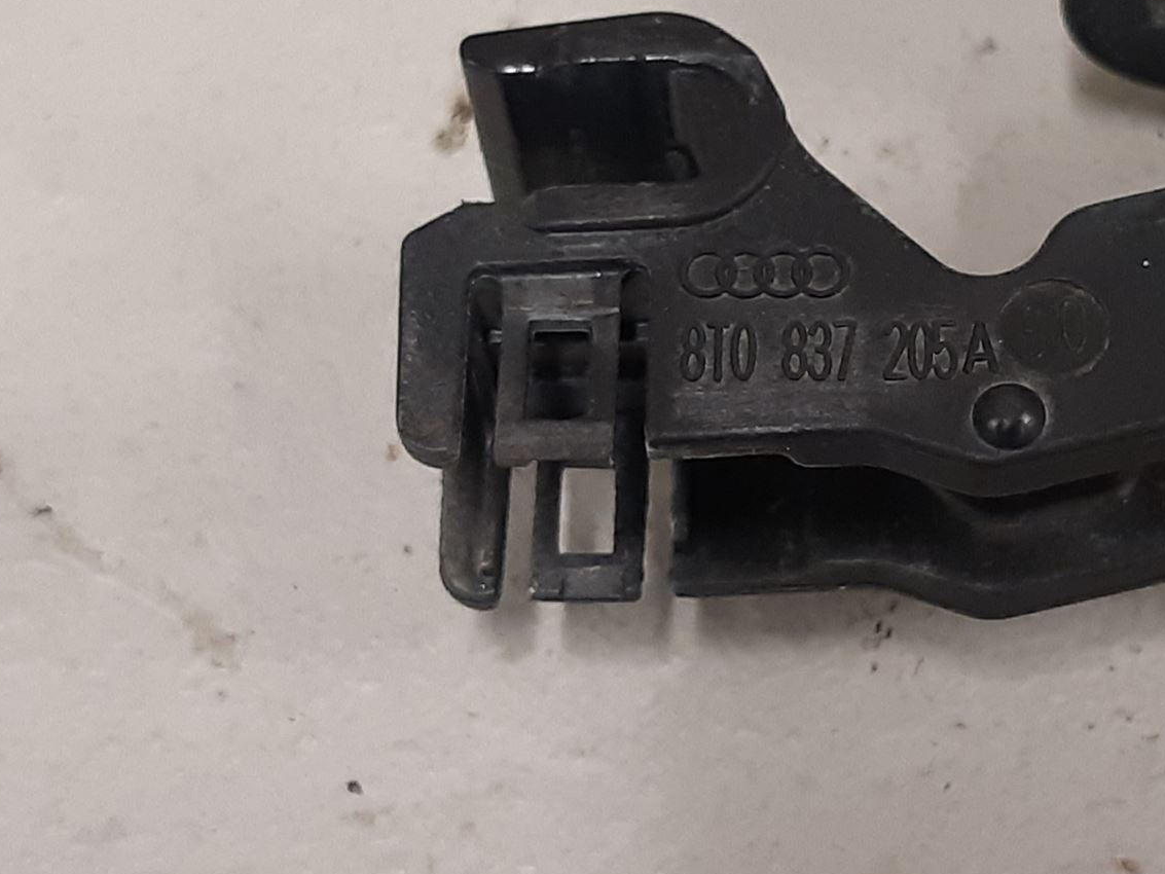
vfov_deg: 30.8
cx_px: 906
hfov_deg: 39.1
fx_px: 1582
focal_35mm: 47
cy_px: 347
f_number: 1.7
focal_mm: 3.93
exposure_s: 1/50
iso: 160
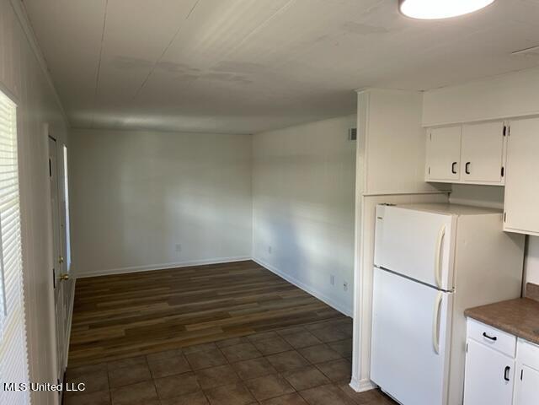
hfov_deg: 67.3
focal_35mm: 26
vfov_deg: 53.1
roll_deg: -0.4
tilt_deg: -4.0
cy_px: 202
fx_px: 405
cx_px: 270
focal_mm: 4.2
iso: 100
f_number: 1.6
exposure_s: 1/60
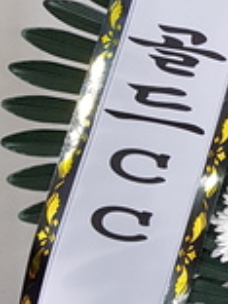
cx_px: 546
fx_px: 1168
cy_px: -2
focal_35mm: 133
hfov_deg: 9.8
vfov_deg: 14.6
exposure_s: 1/60
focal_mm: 4.2
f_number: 1.7
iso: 125
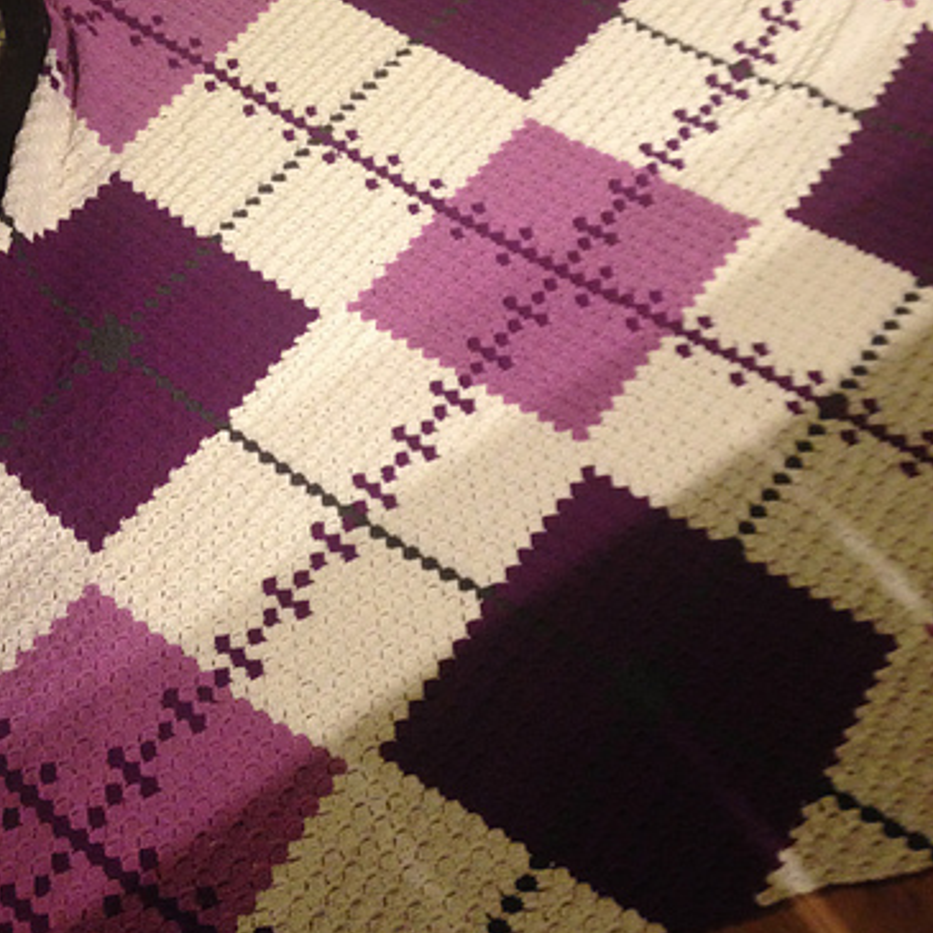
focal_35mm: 40
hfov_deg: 41.9
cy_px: 381
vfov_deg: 41.7
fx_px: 1220
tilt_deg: -59.8
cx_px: 456
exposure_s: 1/15
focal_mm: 4.12
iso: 320
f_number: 2.4
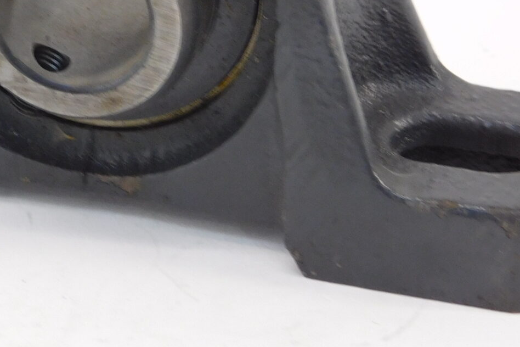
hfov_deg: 6.8
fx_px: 4347
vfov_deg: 4.6
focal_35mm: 301
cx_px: 101
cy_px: -25
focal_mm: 23.7
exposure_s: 1/50
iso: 200
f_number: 5
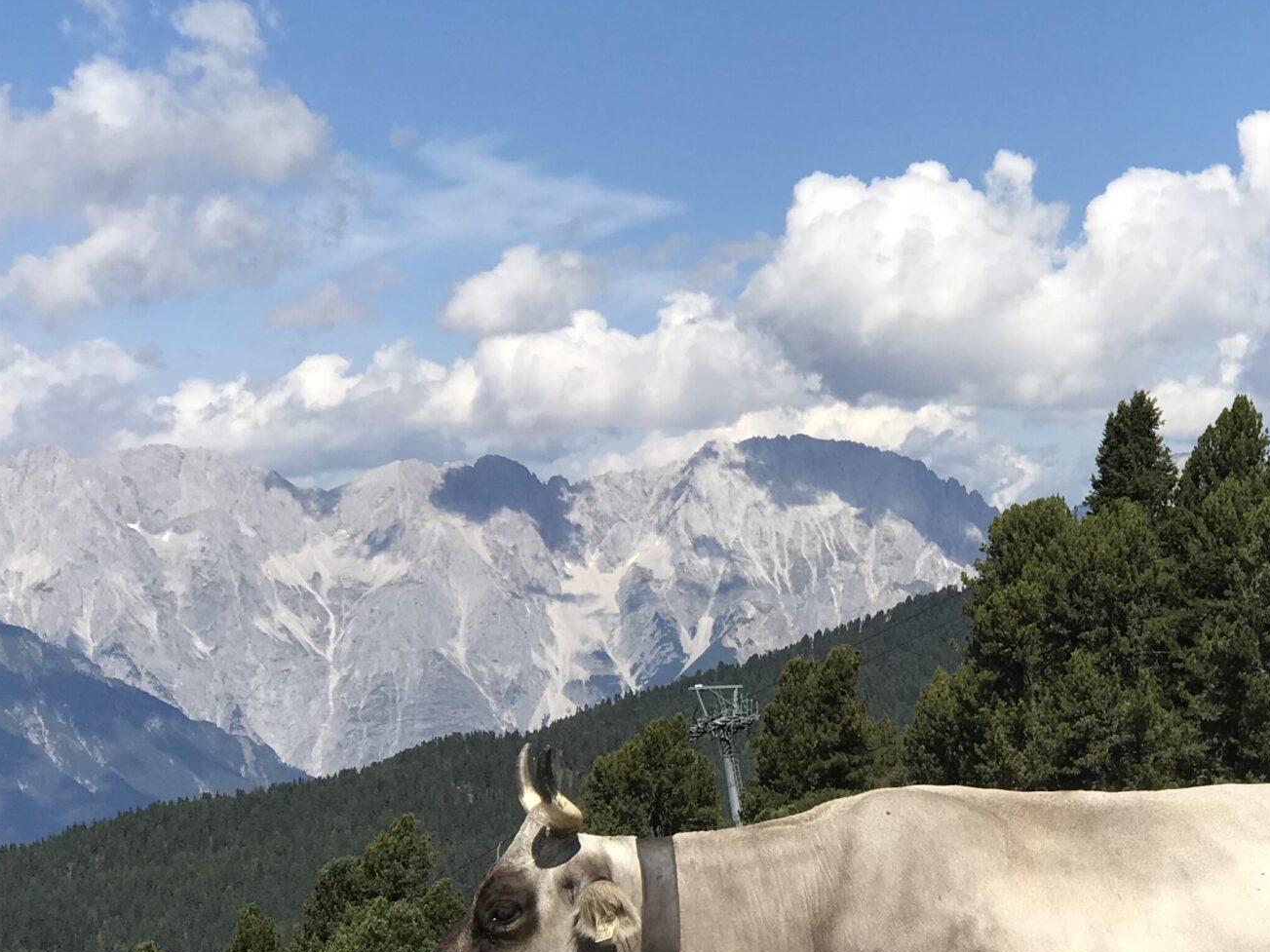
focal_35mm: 112
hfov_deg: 17.5
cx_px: 946
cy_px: 653
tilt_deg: +0.1
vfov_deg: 13.2
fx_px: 4109
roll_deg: +0.9
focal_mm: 6.6
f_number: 2.8
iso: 20
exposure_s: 1/1368
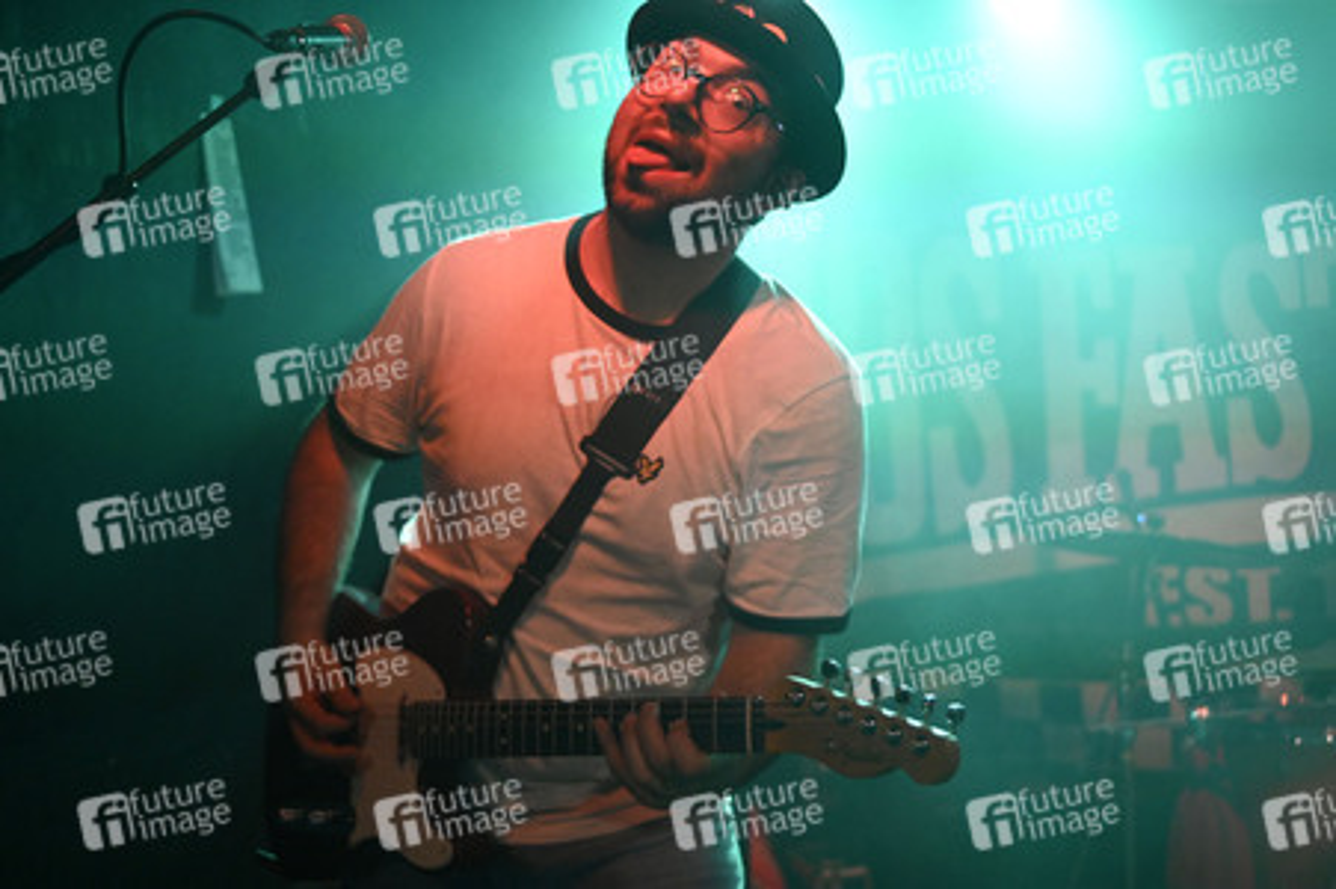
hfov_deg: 46.4
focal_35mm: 42
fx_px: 1557
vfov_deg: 31.8
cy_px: 444
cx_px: 668
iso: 6400
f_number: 3.5
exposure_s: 1/320
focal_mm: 42
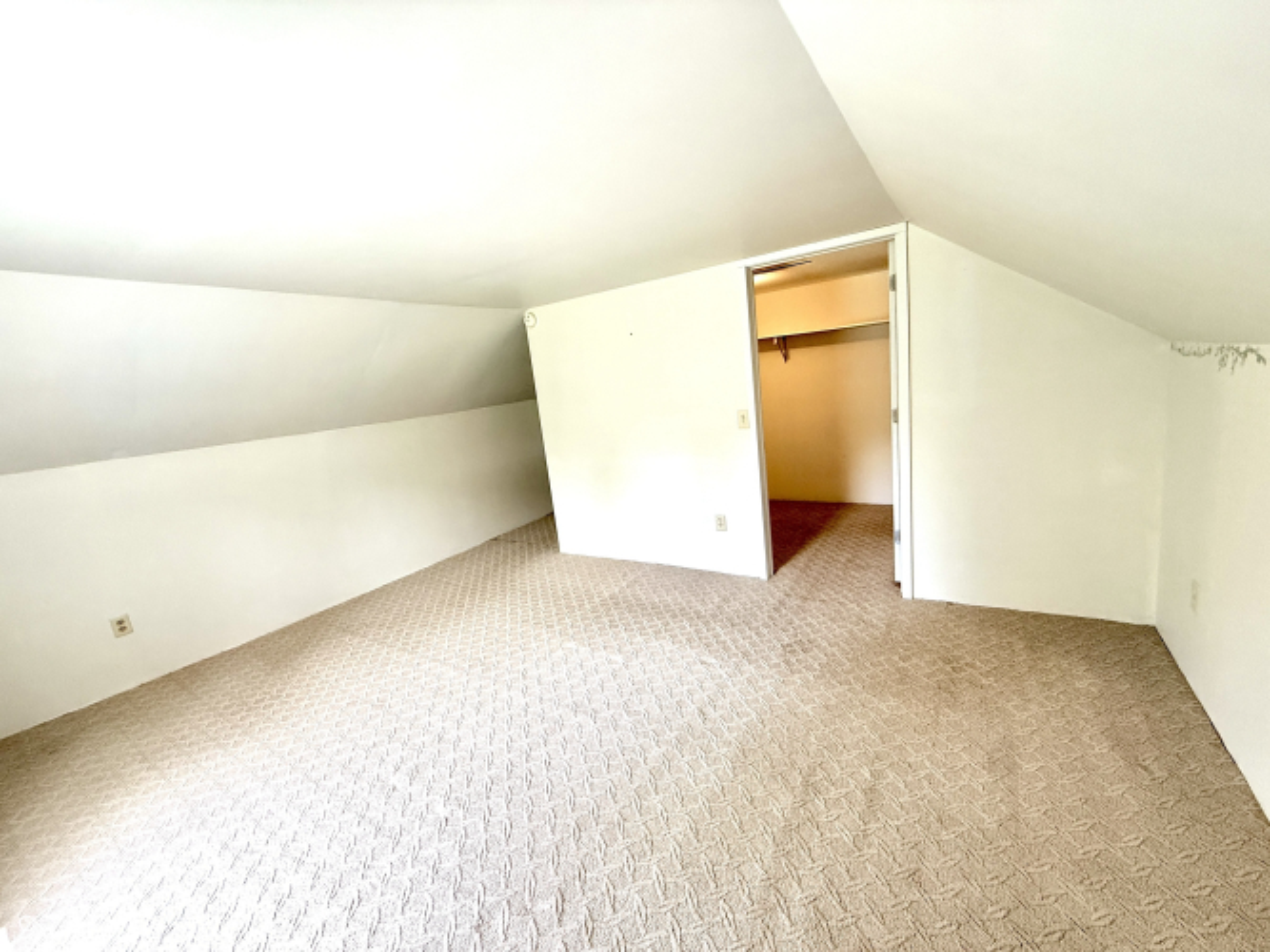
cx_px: 635
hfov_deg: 102.1
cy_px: 476
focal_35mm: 14
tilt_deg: -10.6
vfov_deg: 85.7
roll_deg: +6.8
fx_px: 514
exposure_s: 1/99
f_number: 2.2
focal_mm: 2.22
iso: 160
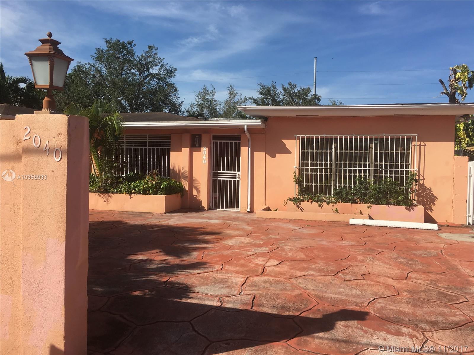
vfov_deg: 48.2
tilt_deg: -0.2
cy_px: 178
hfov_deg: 61.7
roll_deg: -0.9
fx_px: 397
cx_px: 237
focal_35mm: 29
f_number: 2.2
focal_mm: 4.15
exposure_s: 1/1672
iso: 25
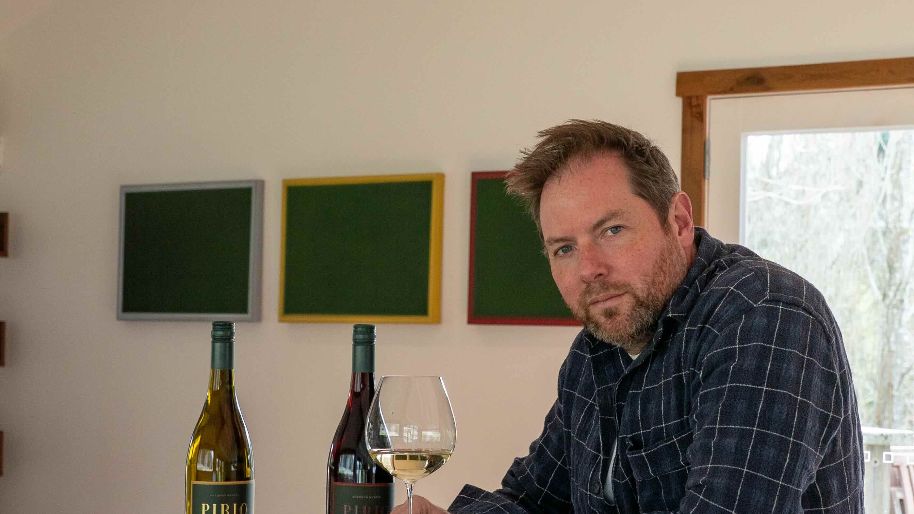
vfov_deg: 14.9
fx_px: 1963
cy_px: 288
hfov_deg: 26.2
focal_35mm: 81
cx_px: 452
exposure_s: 1/250
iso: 800
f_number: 8
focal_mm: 51
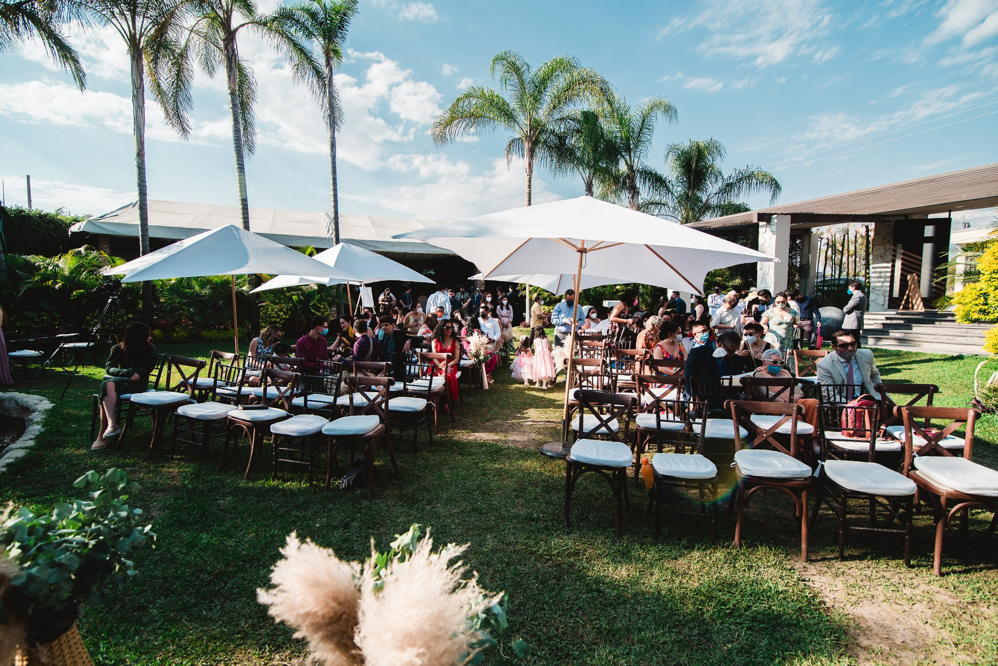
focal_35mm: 16
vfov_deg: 73.8
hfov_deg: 96.7
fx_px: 444
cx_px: 499
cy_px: 333
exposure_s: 1/800
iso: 100
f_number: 3.5
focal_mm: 16
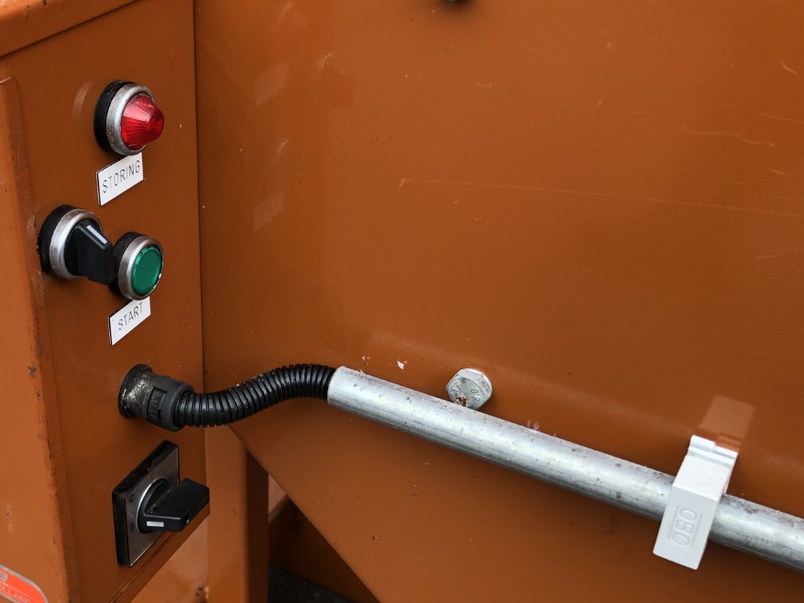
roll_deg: +5.2
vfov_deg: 31.5
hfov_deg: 39.5
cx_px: 151
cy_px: 307
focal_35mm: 46
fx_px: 1068
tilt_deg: -31.9
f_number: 1.8
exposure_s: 1/120
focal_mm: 4
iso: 50
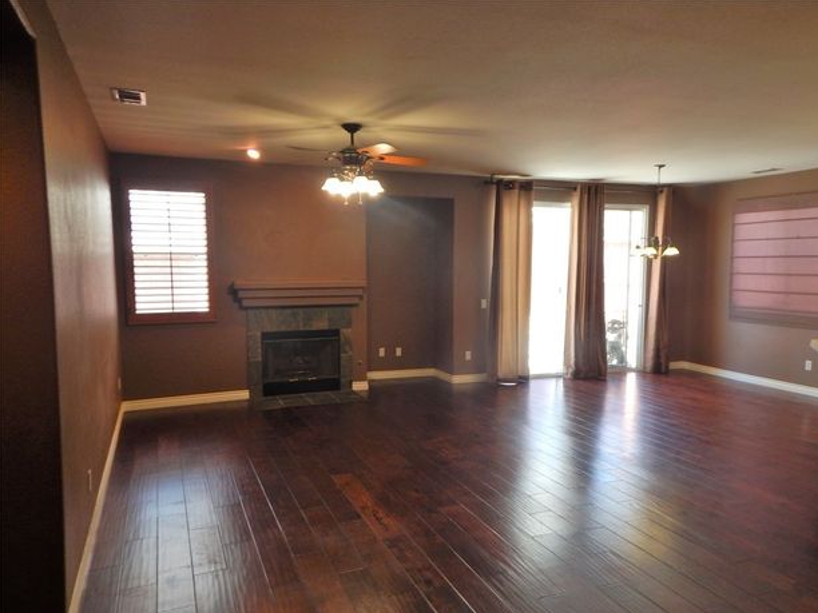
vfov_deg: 58.9
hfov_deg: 73.9
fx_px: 544
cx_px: 426
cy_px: 319
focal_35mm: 23
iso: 140
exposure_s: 1/30
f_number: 3
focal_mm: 4
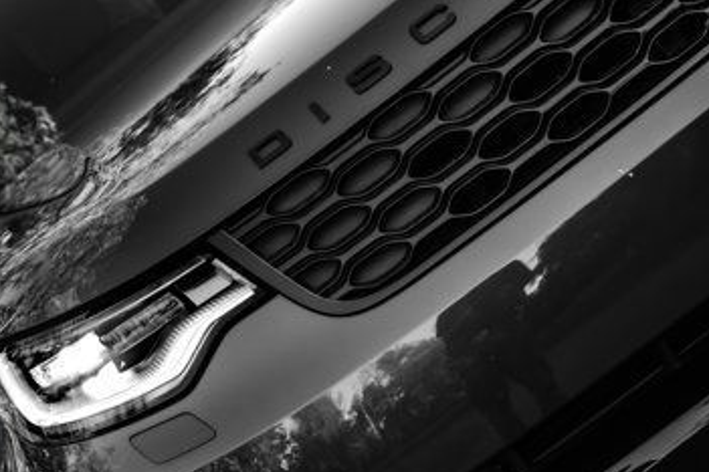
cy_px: 366
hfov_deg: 24.5
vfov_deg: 16.5
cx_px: 178
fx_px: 1615
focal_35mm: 82
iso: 640
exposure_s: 1/400
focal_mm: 45
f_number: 5
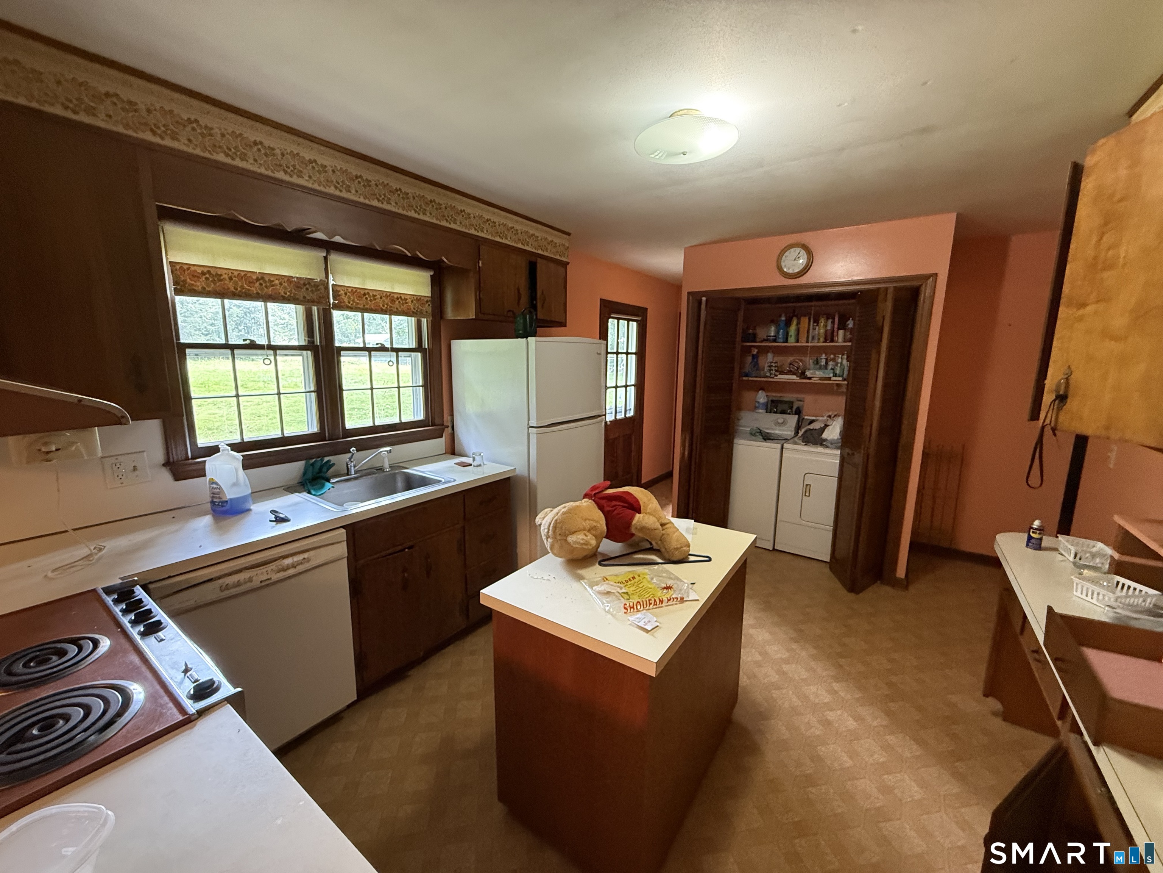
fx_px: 470
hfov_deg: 102.1
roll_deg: -0.7
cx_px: 582
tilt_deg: -7.9
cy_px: 436
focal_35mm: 14
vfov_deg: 85.7
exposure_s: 1/60
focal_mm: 2.22
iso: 500
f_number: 2.2
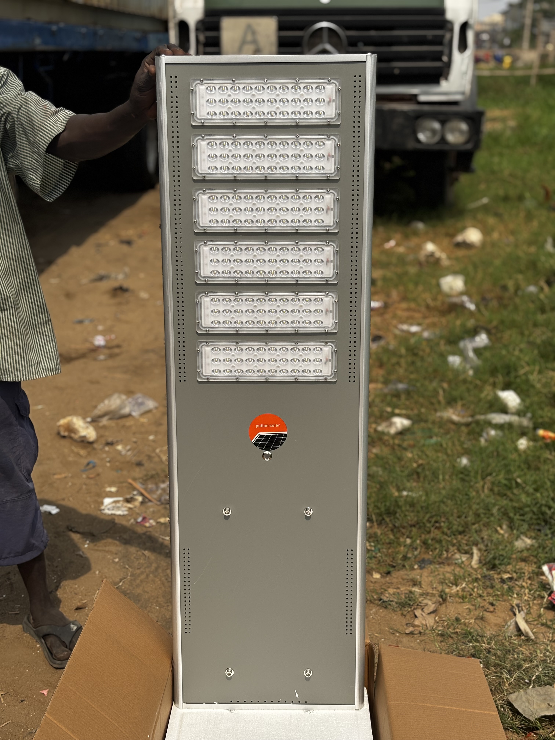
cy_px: 370
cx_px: 278
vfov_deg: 36.8
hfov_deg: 28.0
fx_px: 1112
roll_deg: -1.4
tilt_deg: -15.8
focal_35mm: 52
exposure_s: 1/2513
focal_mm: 5.96
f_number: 1.6
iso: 40
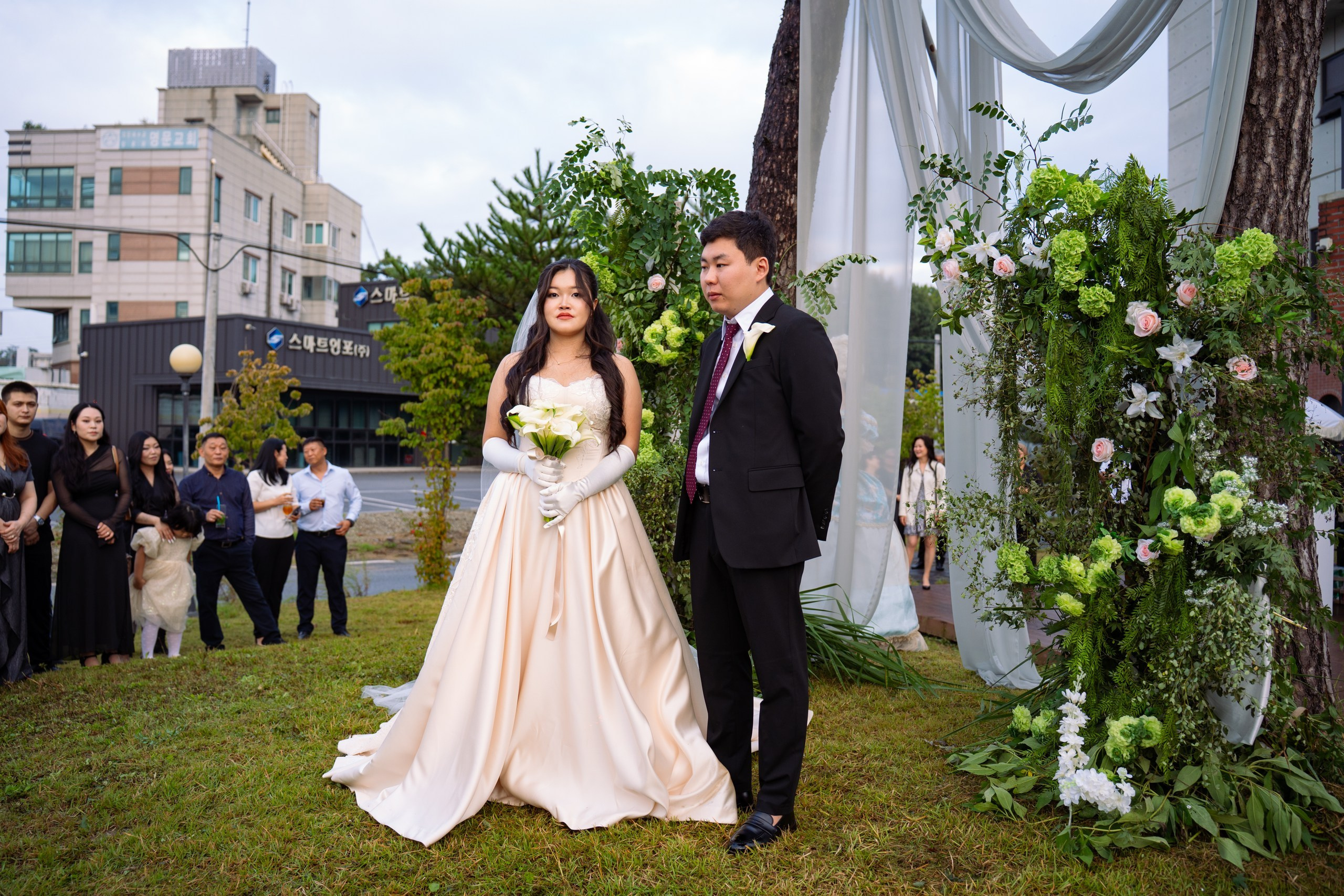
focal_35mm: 28
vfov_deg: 46.4
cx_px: 672
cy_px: 448
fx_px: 1045
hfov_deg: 65.5
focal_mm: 28
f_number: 3.2
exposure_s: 1/250
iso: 400
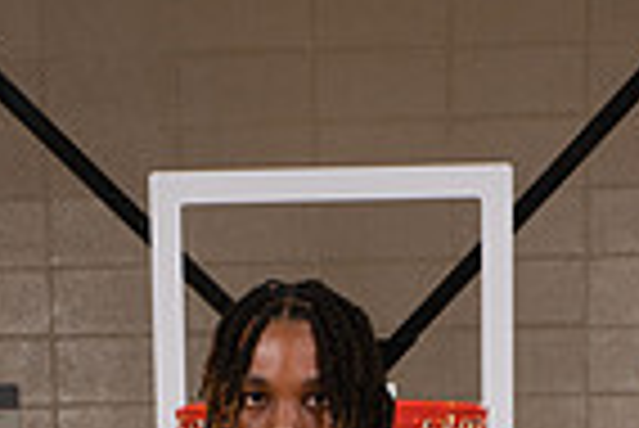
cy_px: 1009
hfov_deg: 13.5
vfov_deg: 8.3
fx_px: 2701
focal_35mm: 152
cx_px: 292
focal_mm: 48
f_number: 7.1
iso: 320
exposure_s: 1/320
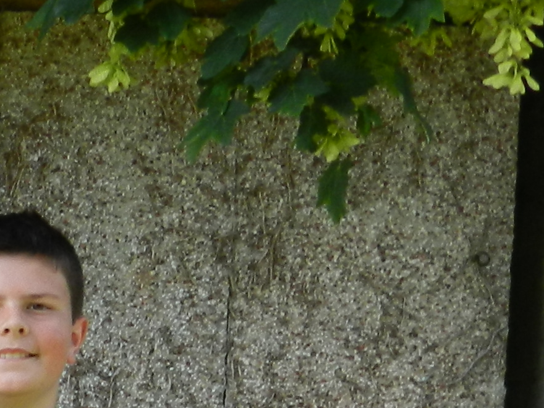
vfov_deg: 6.9
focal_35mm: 209
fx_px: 3284
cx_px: -575
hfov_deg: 8.9
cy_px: 798
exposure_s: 1/320
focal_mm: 8.1
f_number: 4.2
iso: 160
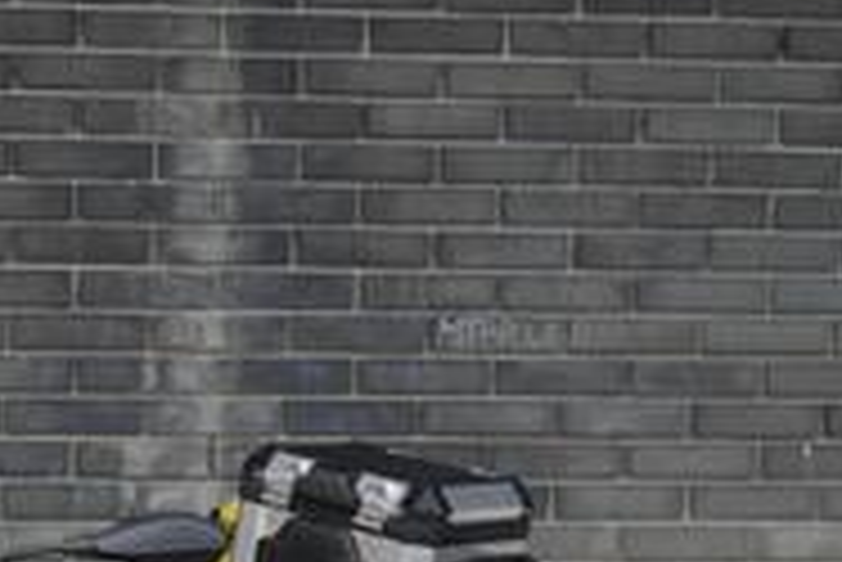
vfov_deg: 11.9
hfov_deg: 17.6
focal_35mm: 110
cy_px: 861
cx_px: -191
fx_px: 2575
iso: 400
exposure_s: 1/125
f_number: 5.6
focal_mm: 22
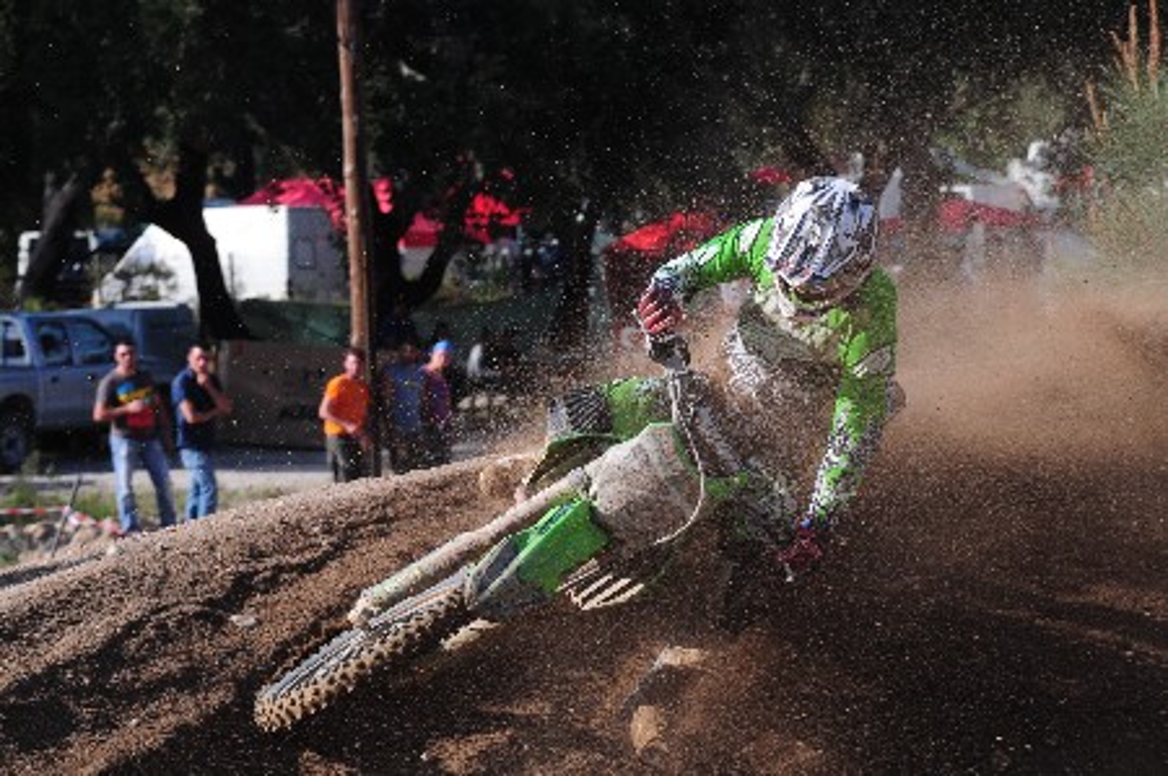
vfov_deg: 8.2
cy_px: 388
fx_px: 5445
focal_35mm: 168
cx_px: 584
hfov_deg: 12.2
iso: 400
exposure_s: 1/800
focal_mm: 112
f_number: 6.3
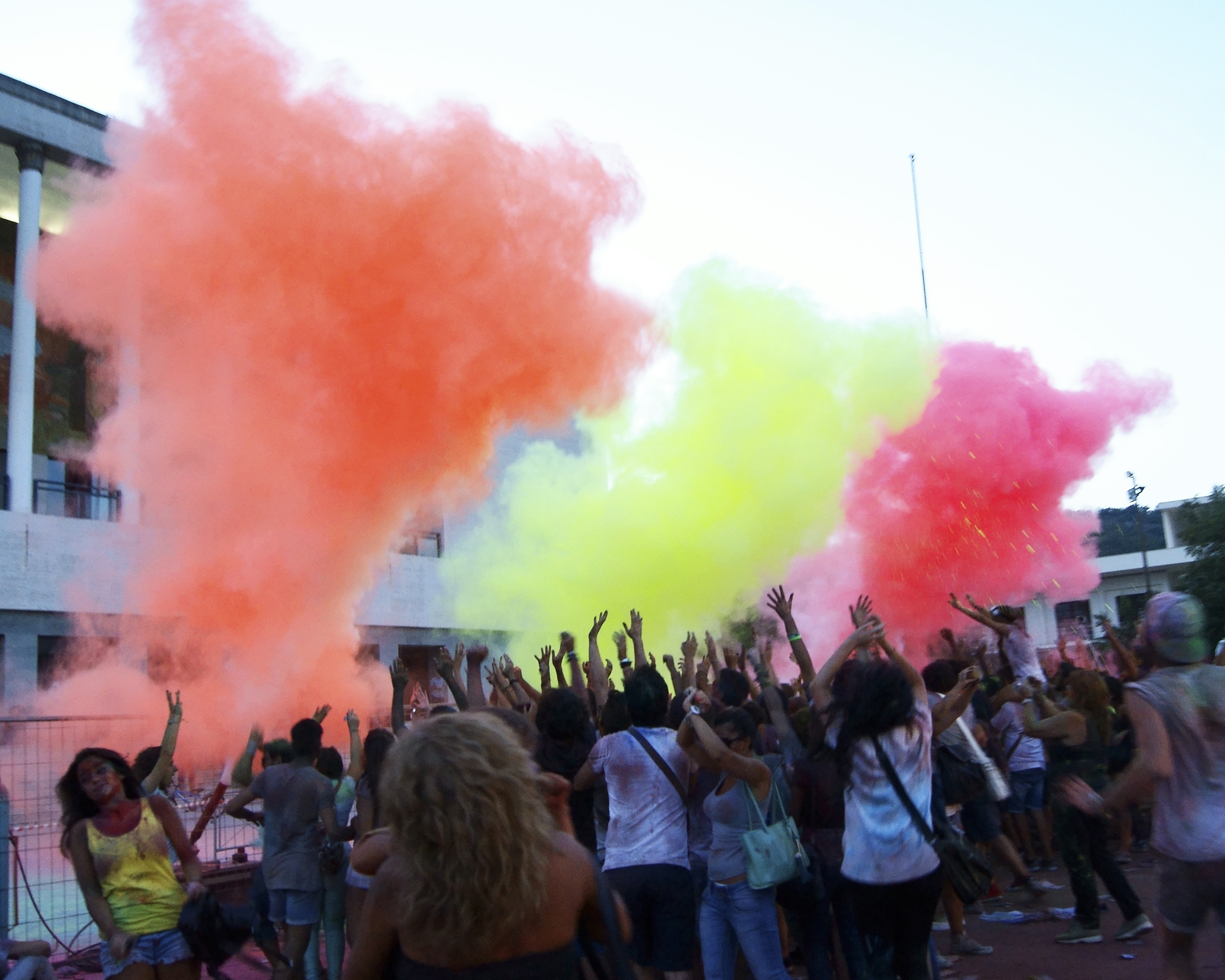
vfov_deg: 43.4
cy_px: 489
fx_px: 1233
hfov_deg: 52.8
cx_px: 652
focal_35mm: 34
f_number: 5
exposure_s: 1/60
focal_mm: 20
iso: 800
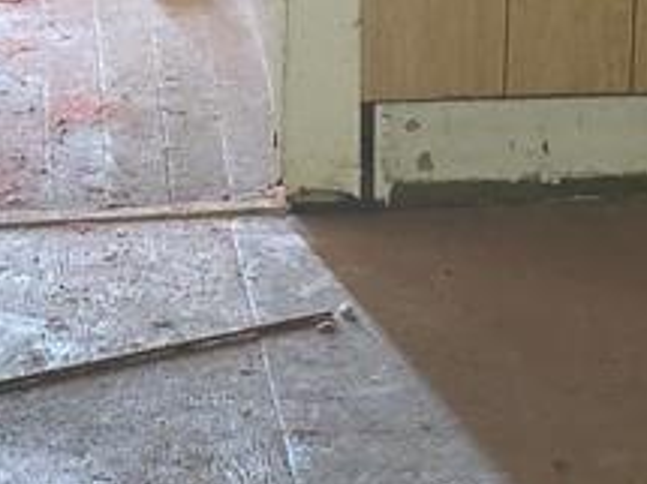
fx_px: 3194
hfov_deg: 11.5
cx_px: 623
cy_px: -322
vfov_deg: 8.4
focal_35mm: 171
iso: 320
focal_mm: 6.3
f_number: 1.7
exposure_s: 1/12
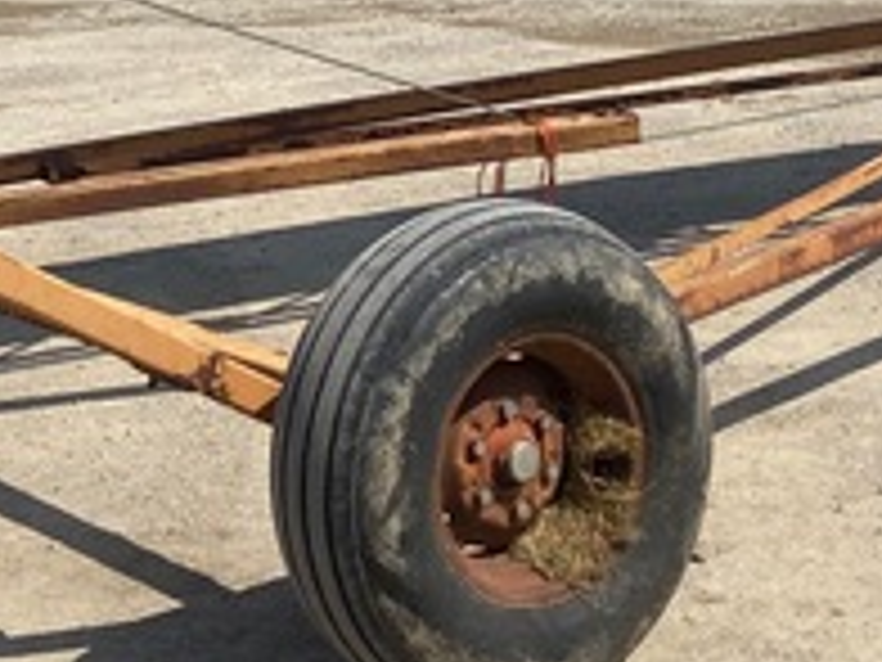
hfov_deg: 18.4
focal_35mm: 106
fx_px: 2701
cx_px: 207
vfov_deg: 13.5
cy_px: -203
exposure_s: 1/5025
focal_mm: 4.25
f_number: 1.8
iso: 32
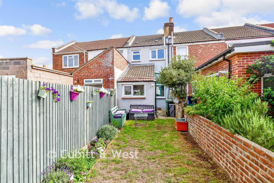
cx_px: 137
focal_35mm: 18
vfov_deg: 67.4
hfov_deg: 90.0
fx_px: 137
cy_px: 92
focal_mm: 12
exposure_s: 1/250
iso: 320
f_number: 8
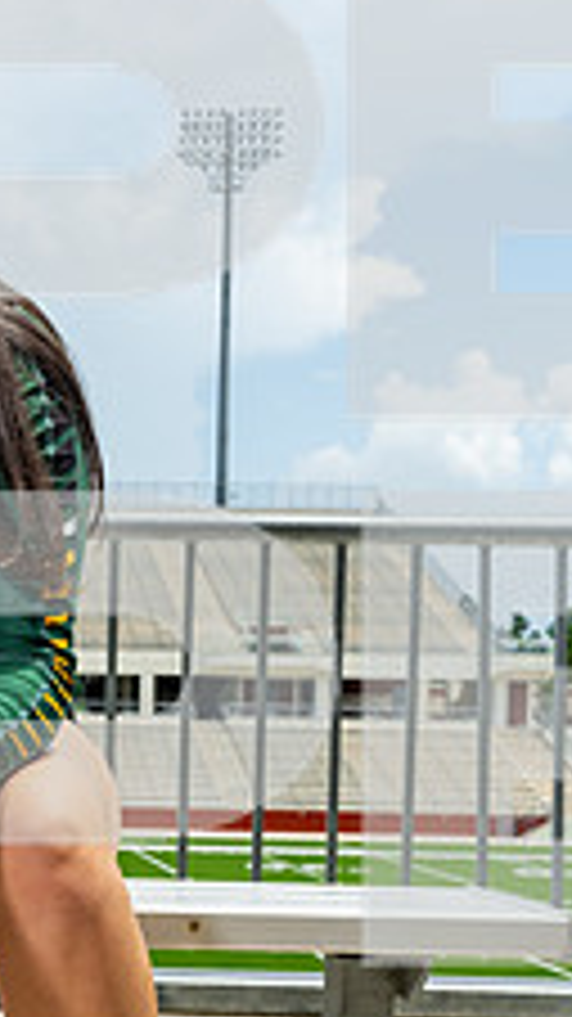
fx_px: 1889
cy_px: 731
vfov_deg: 29.8
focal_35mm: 70
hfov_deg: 15.9
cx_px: -266
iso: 100
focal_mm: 26
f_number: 8
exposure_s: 1/125
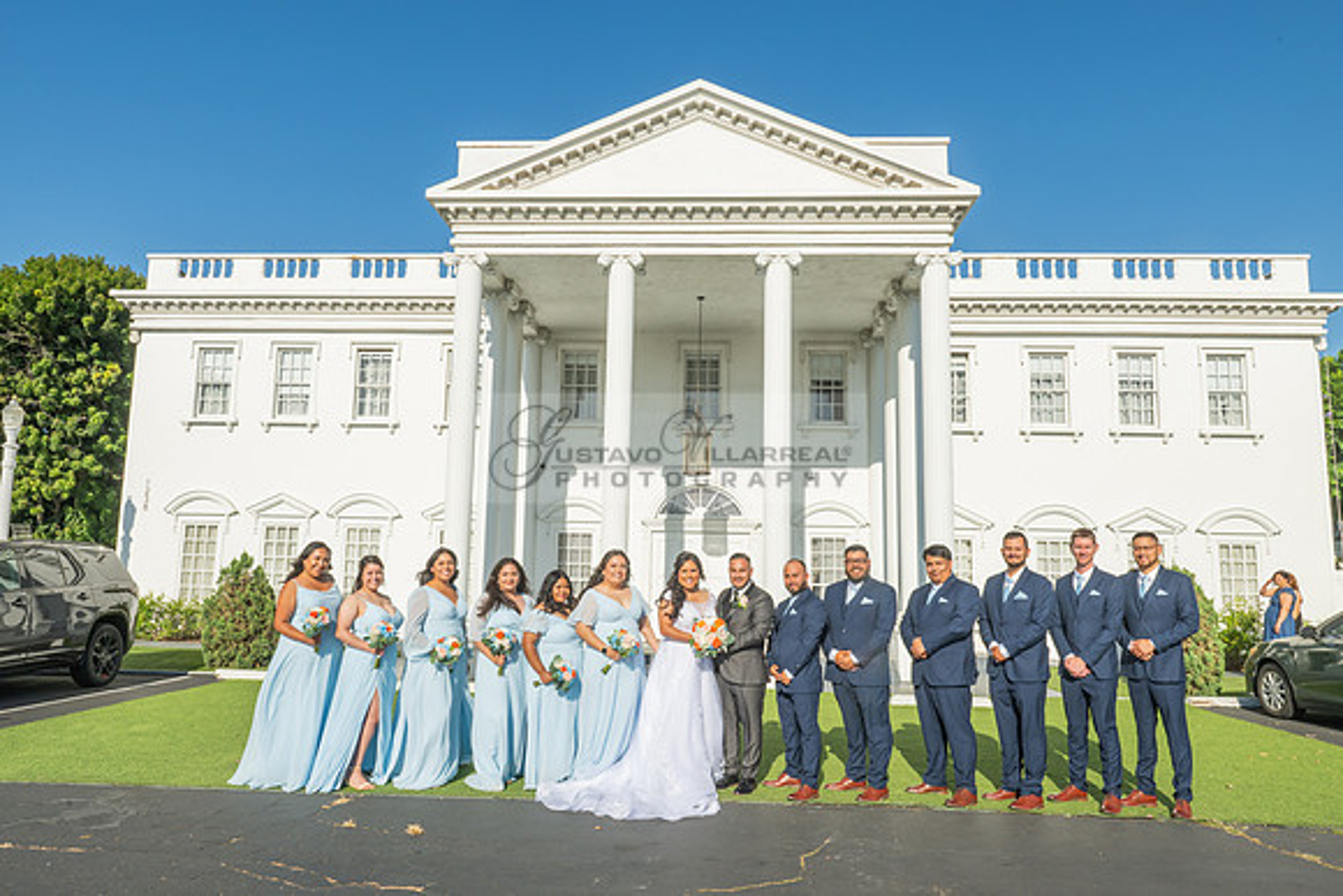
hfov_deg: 71.0
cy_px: 450
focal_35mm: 25
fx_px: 941
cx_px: 651
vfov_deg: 50.9
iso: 200
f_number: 16
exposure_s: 1/200
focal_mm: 24
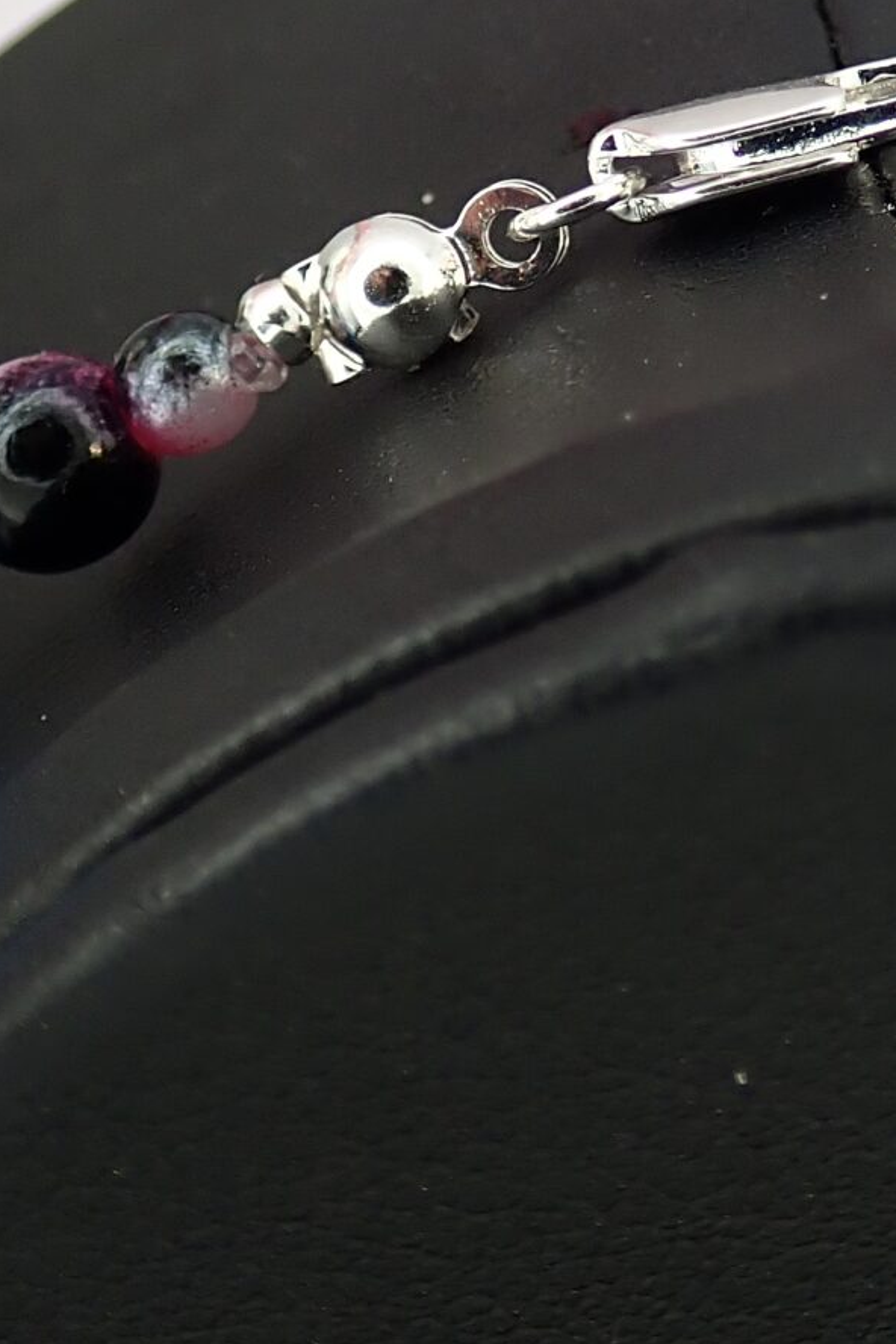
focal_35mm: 114
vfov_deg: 17.7
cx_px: 792
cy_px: 162
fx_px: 4256
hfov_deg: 11.9
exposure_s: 1/100
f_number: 2.7
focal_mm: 6.83
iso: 100
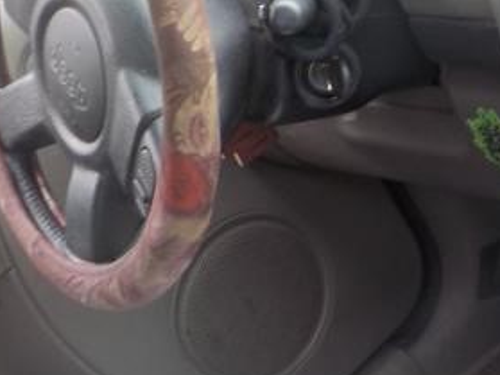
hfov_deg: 21.3
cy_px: 77
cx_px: 582
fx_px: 1242
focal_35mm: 86
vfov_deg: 17.0
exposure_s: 1/30
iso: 125
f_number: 3.3
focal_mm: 4.1
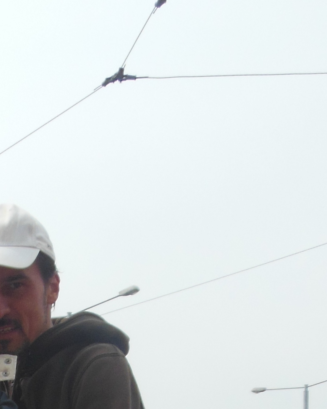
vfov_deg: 19.5
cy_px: 629
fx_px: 1016
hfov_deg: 17.4
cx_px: -71
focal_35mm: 84
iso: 125
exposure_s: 1/1250
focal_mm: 4.5
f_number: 3.2
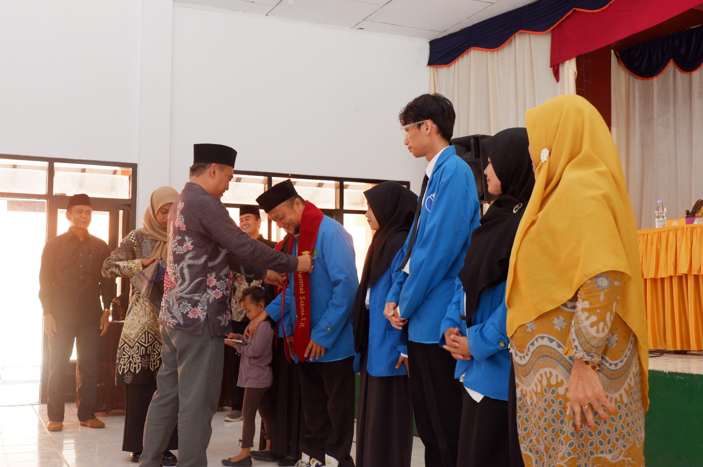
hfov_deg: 49.6
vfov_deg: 34.1
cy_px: 234
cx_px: 352
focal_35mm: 39
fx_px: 761
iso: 1600
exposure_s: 1/125
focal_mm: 26.9
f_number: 4.5
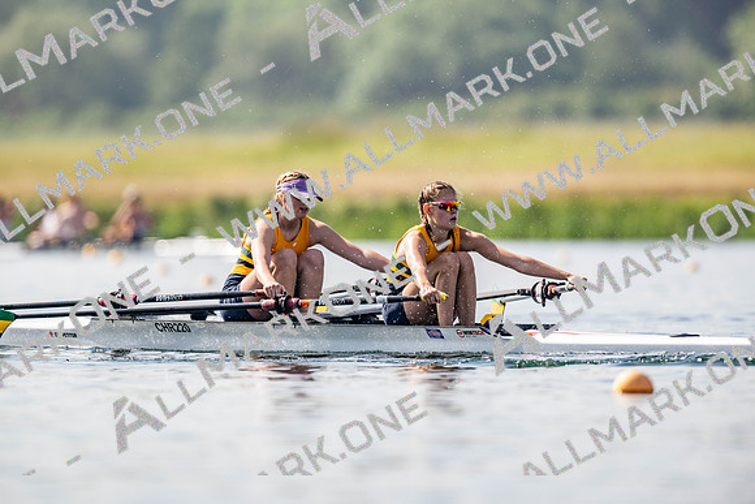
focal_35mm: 600
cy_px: 252
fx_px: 12586
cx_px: 378
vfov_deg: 2.3
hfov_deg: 3.4
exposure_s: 1/2500
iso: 200
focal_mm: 600
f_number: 5
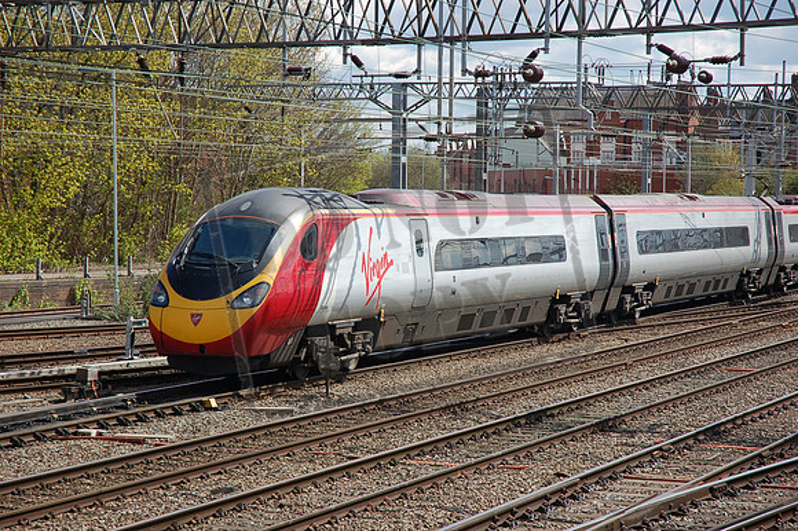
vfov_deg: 13.0
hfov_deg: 19.5
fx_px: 2326
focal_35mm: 105
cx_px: 399
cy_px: 266
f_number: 5.6
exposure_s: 1/500
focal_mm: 70
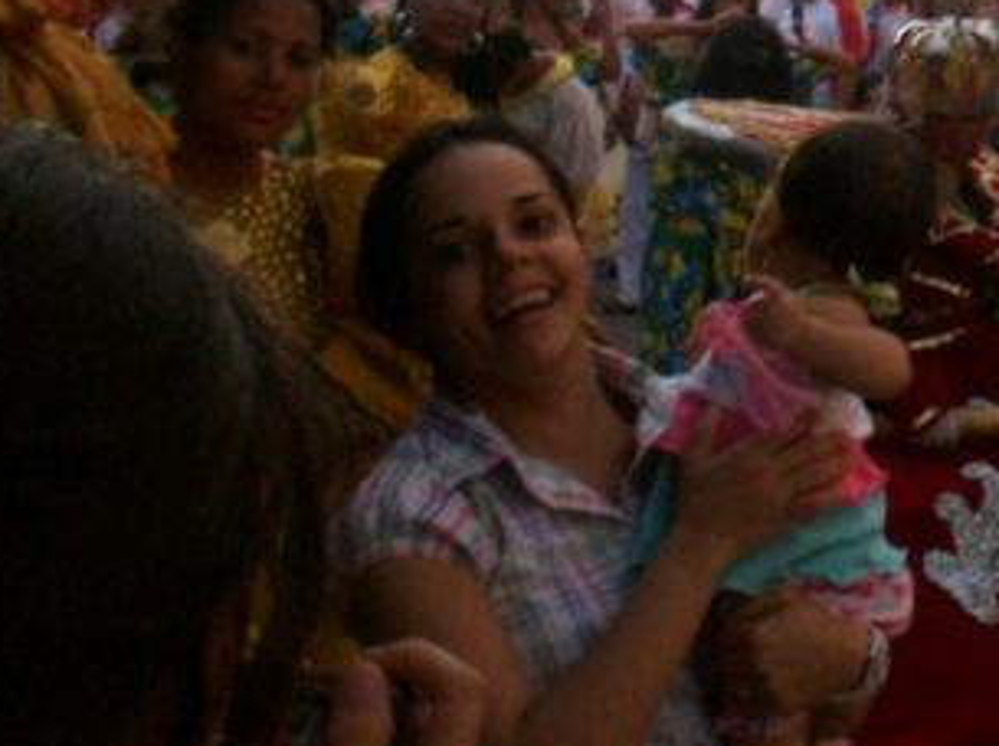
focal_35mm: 121
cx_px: 1549
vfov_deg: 11.8
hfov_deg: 15.0
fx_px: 3488
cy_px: -330
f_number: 4.5
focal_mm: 5.9
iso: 100
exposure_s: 1/124
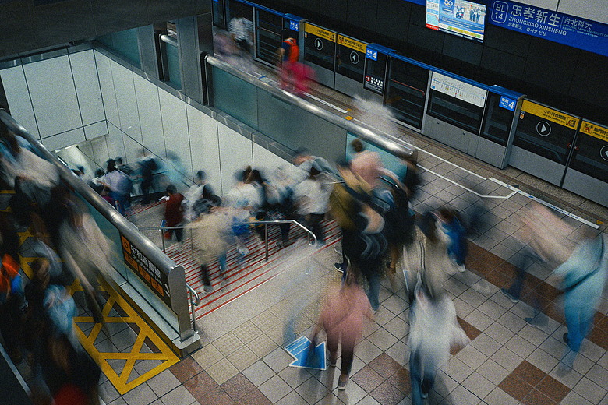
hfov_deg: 54.4
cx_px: 304
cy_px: 202
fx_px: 591
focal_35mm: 35
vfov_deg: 37.9
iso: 64
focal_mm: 35
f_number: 5.6
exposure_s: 1/1.3
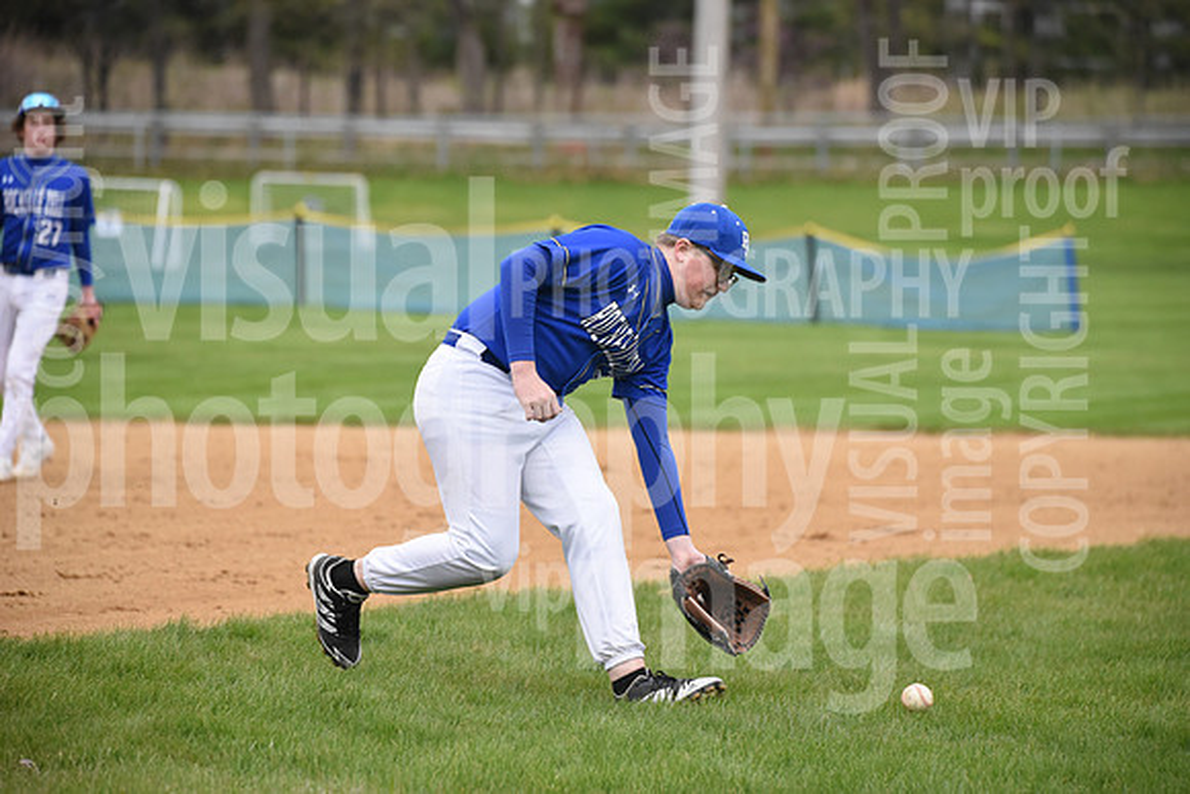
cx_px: 595
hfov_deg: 8.6
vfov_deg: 5.7
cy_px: 397
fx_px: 7935
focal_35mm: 240
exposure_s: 1/2000
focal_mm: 240
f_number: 6.3
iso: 3200
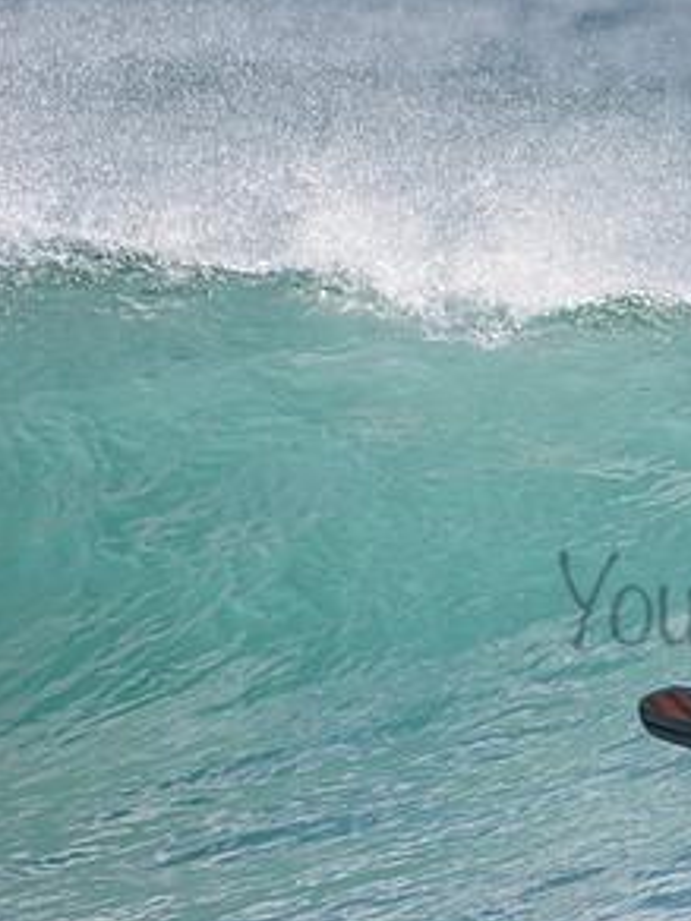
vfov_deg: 1.7
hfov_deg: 1.3
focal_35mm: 1169
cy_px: 467
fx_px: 31114
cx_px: 1090
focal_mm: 500
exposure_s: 1/3200
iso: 180
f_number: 5.6
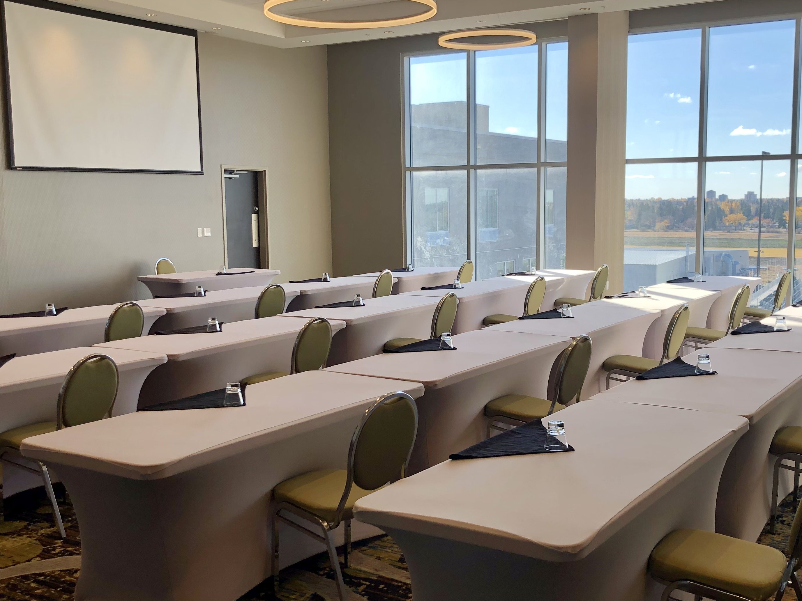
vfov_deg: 35.1
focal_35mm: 41
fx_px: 950
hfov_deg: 45.7
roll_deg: +0.8
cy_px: 329
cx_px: 447
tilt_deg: -7.8
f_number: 1.8
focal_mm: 3.99
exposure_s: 1/302
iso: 25
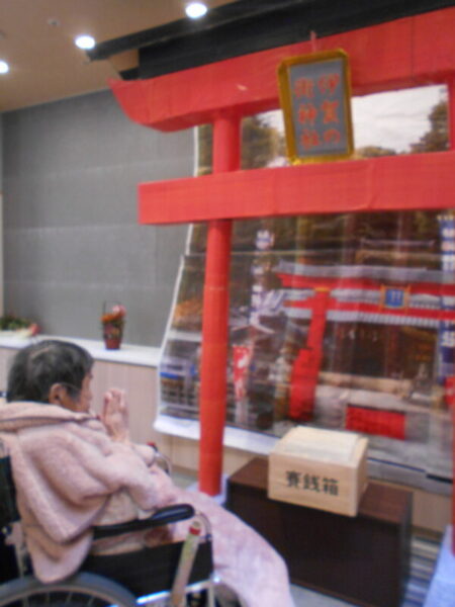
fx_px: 456
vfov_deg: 67.3
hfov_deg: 53.1
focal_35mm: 26
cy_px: 304
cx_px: 228
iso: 400
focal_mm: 4.6
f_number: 3.2
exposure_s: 1/30
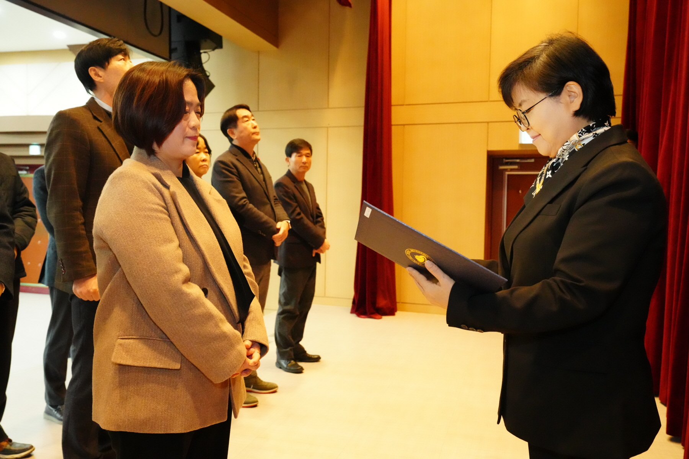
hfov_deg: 60.3
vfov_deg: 42.3
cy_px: 230
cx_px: 344
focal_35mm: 31
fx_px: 593
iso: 16000
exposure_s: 1/160
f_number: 5.6
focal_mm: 31
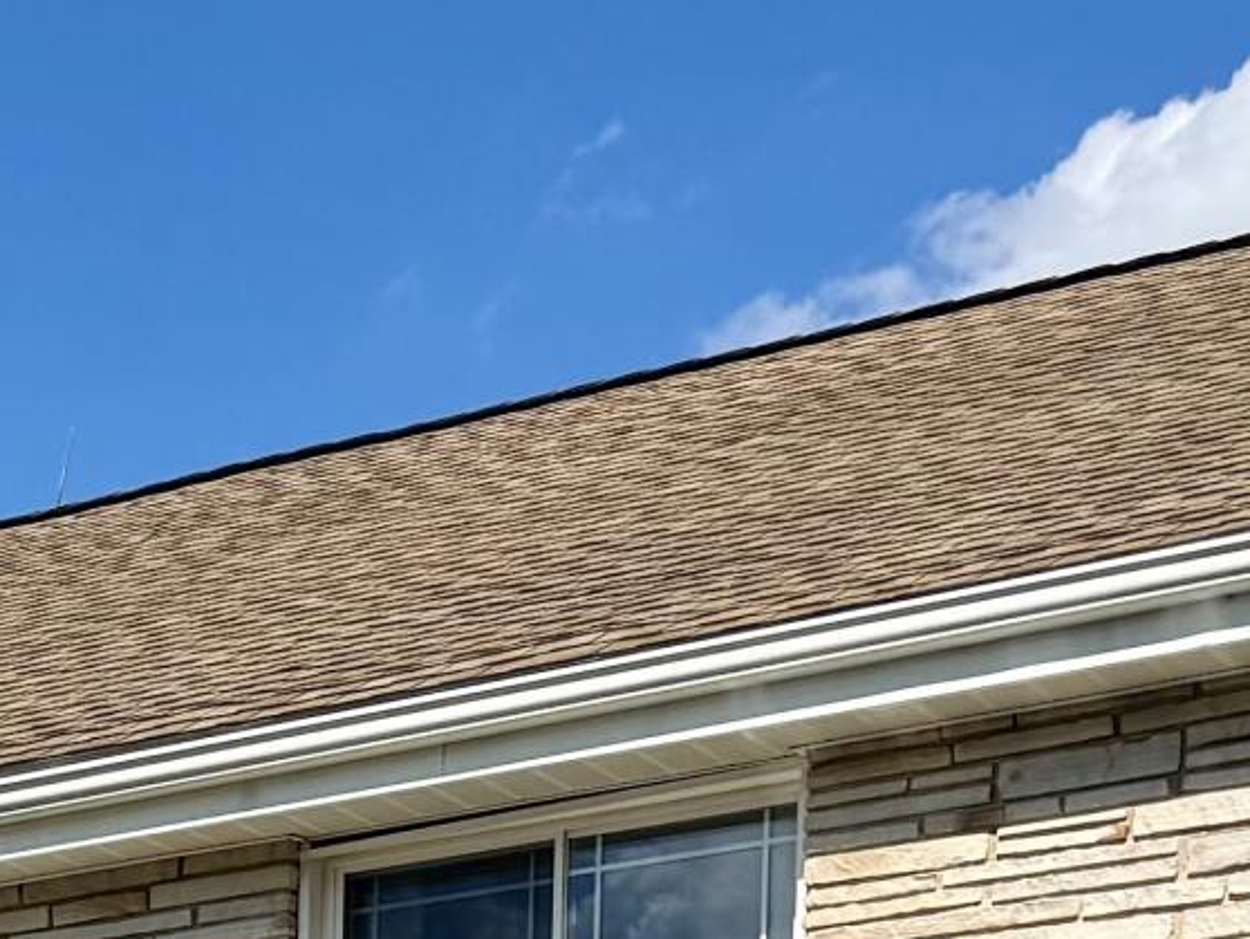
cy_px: 1835
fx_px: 4660
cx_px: 40
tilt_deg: +4.4
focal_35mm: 129
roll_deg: -1.2
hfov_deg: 15.0
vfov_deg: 10.6
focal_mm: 6.76
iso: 80
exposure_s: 1/4405
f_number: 1.78
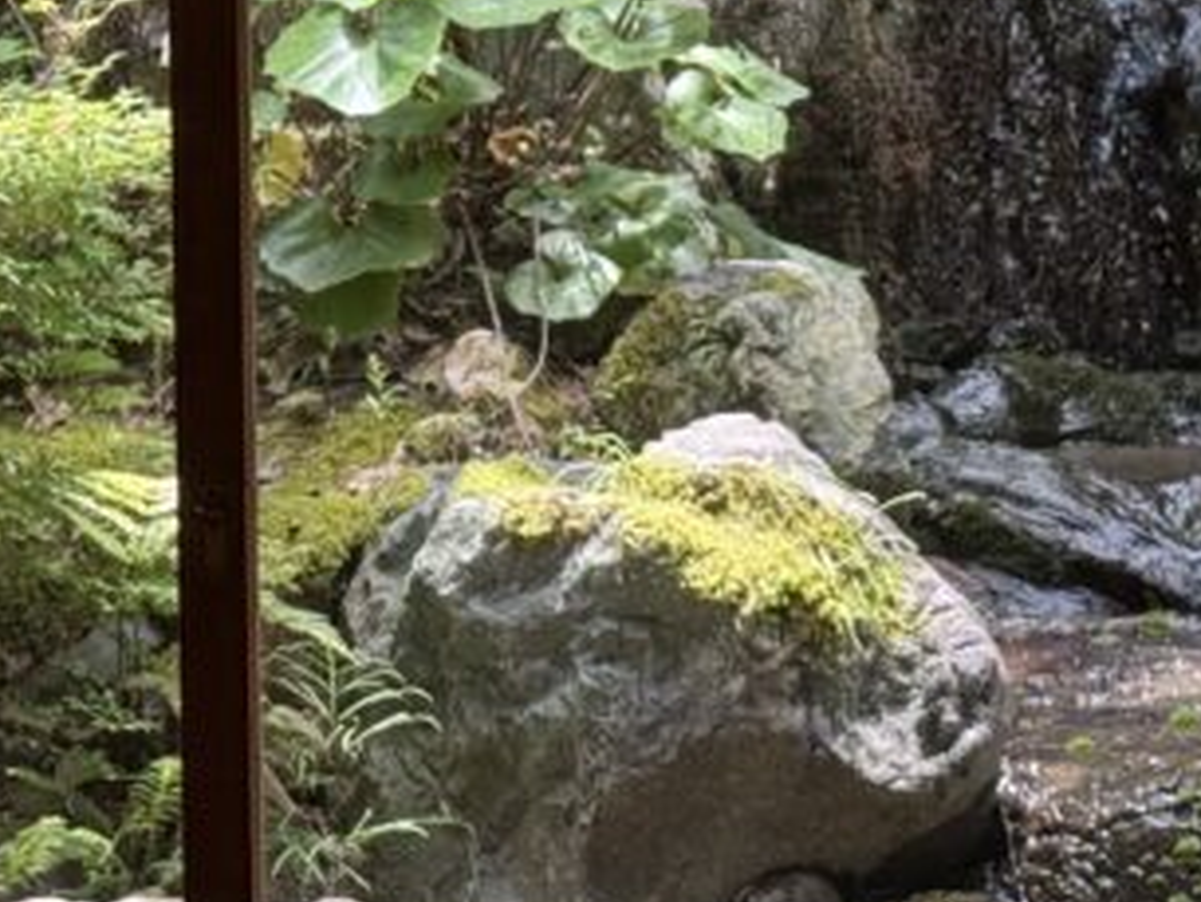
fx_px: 5588
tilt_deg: +0.4
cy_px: -55
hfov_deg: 12.2
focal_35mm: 161
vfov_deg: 9.2
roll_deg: +1.3
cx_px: 146
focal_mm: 6.76
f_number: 1.78
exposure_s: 1/121
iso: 64
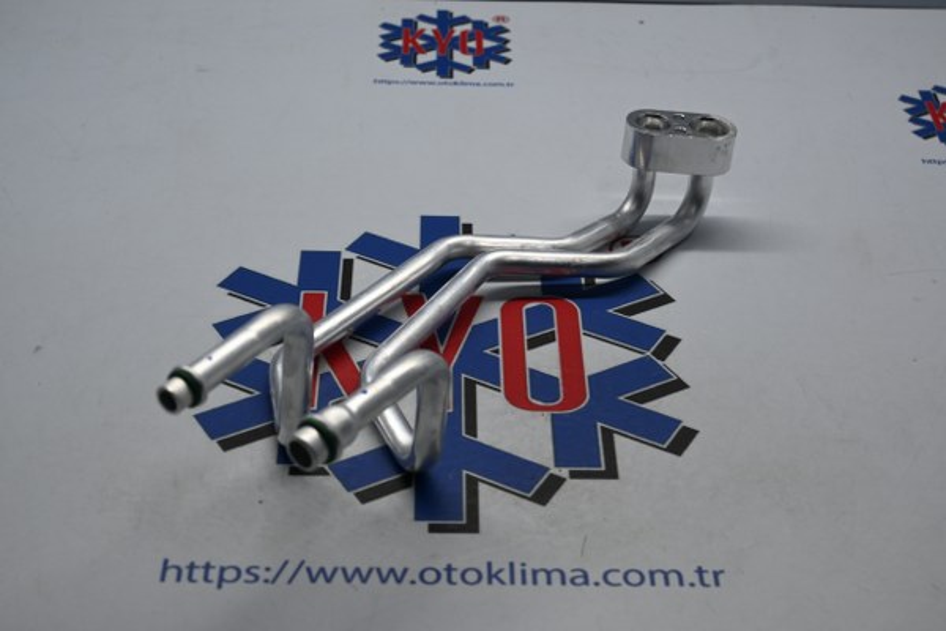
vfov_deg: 20.6
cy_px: 316
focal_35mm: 66
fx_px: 1734
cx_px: 473
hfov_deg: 30.5
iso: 250
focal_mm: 44
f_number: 6
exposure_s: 1/80
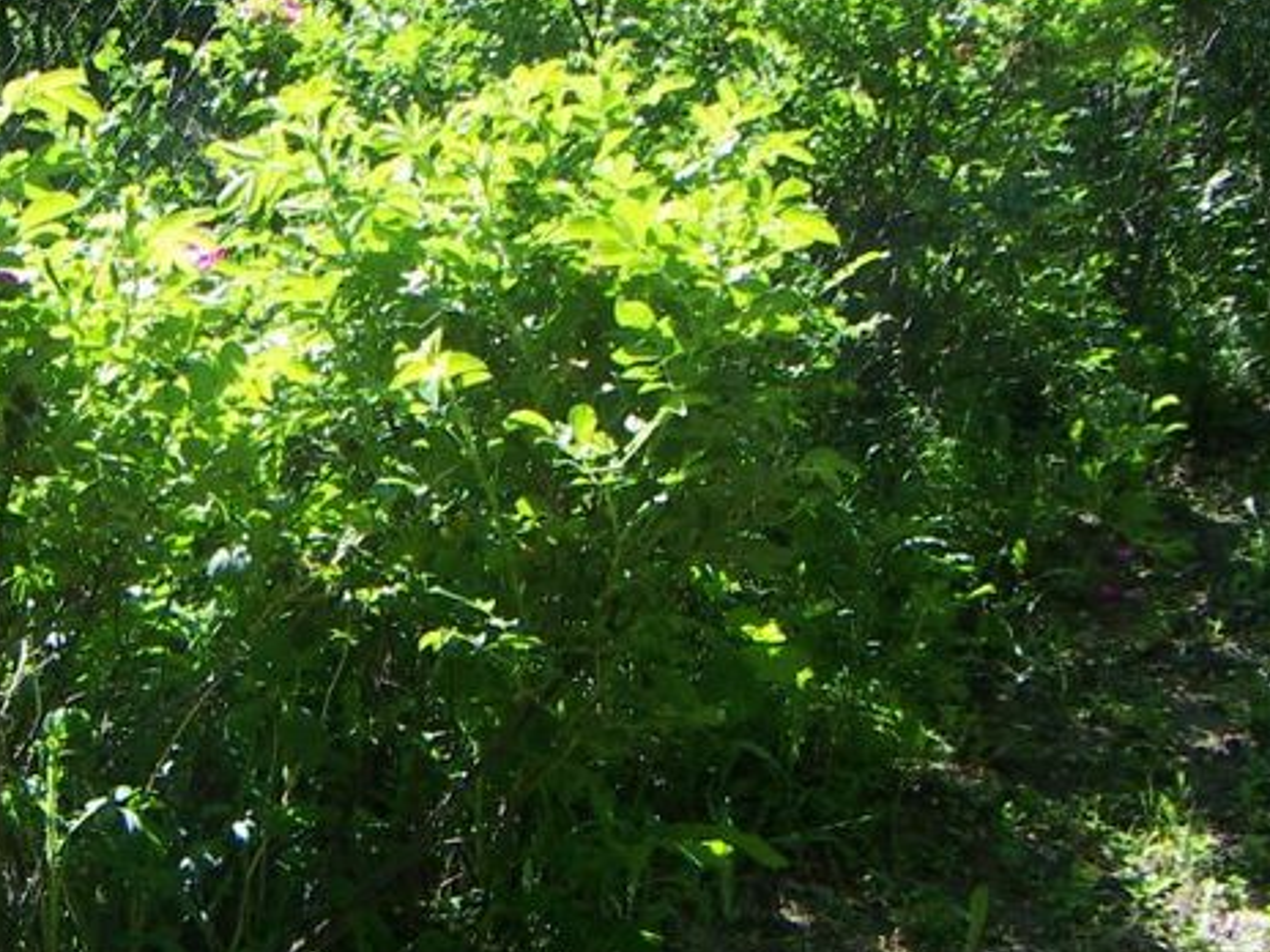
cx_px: 276
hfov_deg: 31.9
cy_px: 520
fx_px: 2165
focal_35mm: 59
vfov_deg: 24.8
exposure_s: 1/250
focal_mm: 4.7
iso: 50
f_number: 2.8
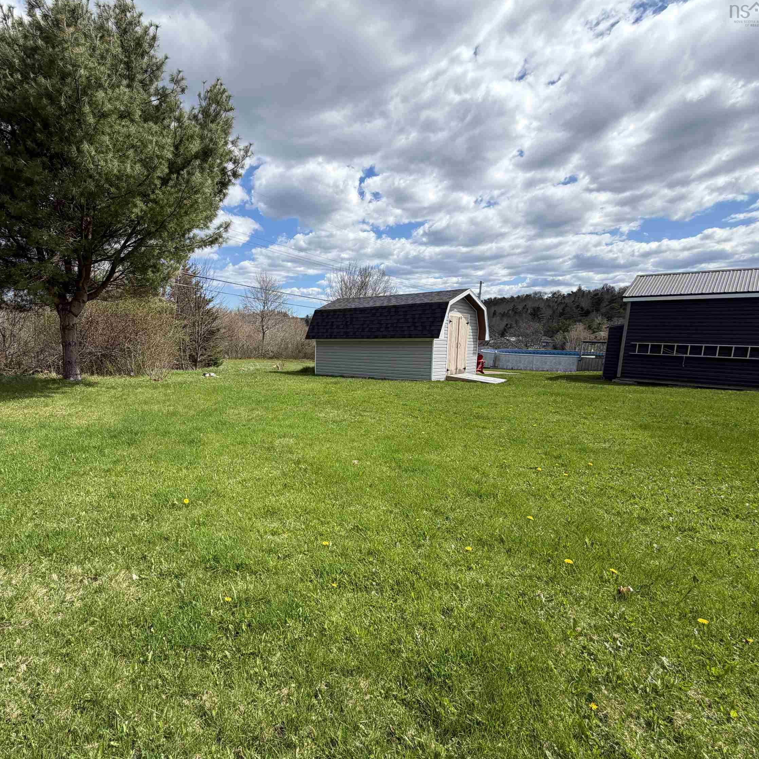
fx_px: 422
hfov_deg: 81.7
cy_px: 384
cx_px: 266
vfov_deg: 84.0
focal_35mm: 17
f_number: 2.2
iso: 20
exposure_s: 1/789
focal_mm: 2.22
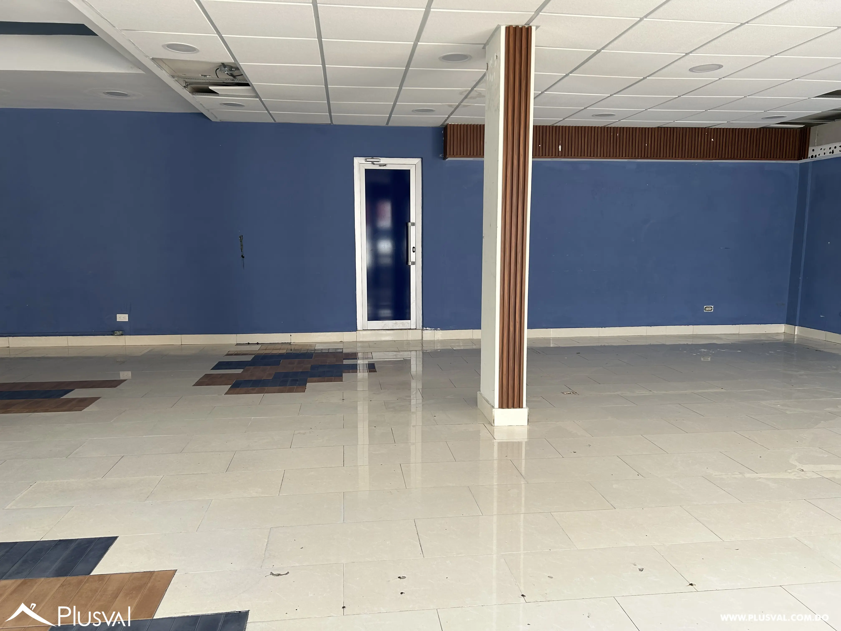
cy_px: 316
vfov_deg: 53.1
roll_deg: -0.4
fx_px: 632
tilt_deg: -7.2
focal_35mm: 26
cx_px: 420
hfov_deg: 67.3
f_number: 1.5
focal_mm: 5.7
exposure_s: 1/121
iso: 64
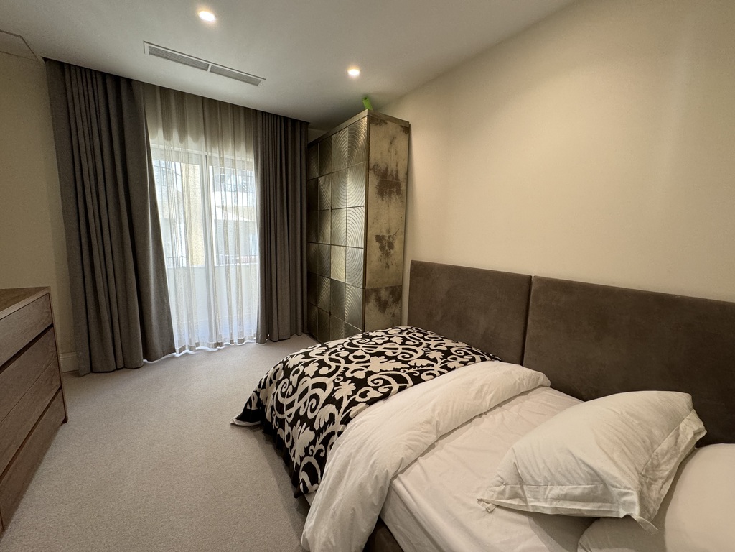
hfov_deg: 102.1
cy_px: 276
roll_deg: -1.3
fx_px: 297
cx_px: 368
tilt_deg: -8.7
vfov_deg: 85.7
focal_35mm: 14
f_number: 2.2
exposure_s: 1/99
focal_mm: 2.22
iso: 200
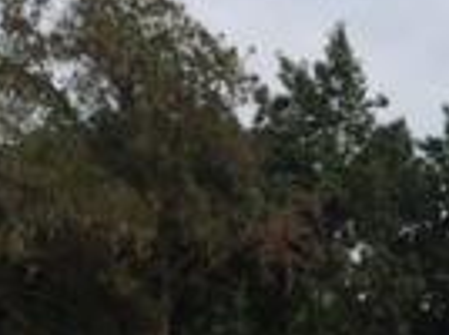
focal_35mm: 139
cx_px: 828
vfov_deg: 10.3
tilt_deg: -2.0
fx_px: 1800
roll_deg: +0.8
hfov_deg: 12.8
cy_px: 482
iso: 32
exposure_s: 1/2415
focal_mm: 4.15
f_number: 2.2
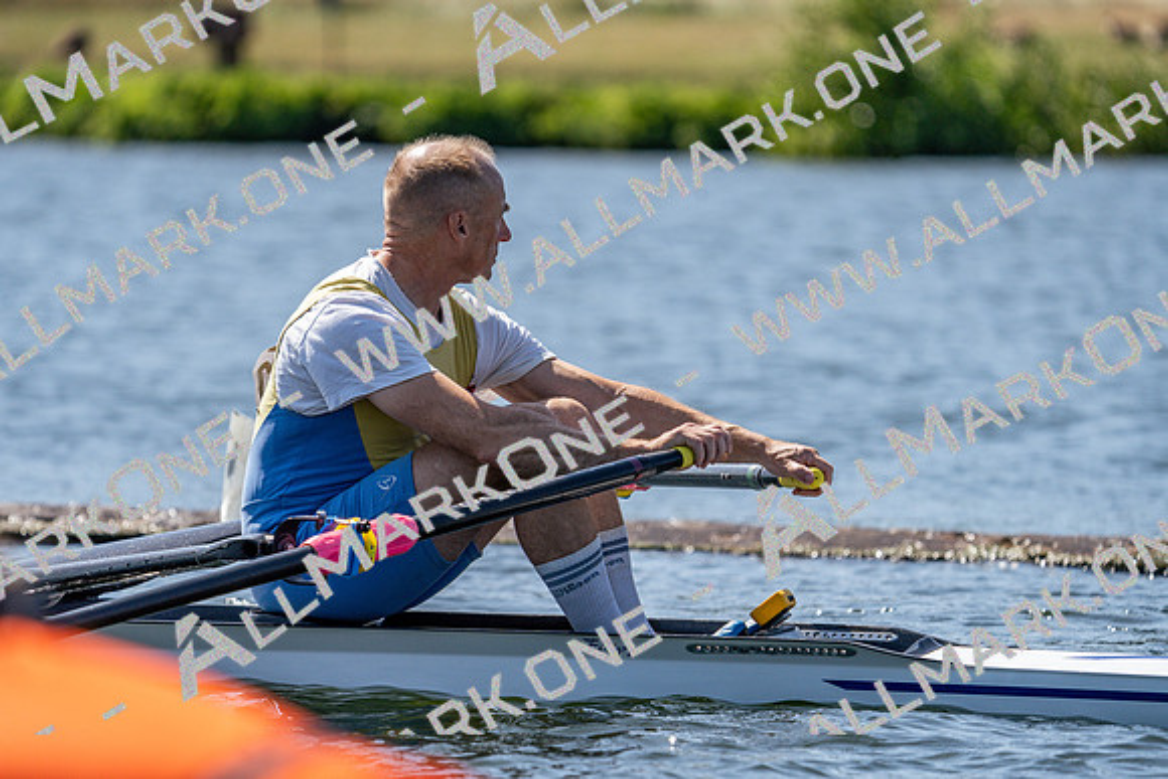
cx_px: 584
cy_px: 390
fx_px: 12688
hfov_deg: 5.3
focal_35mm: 391
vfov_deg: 3.5
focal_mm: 391
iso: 250
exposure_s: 1/2000
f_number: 6.3
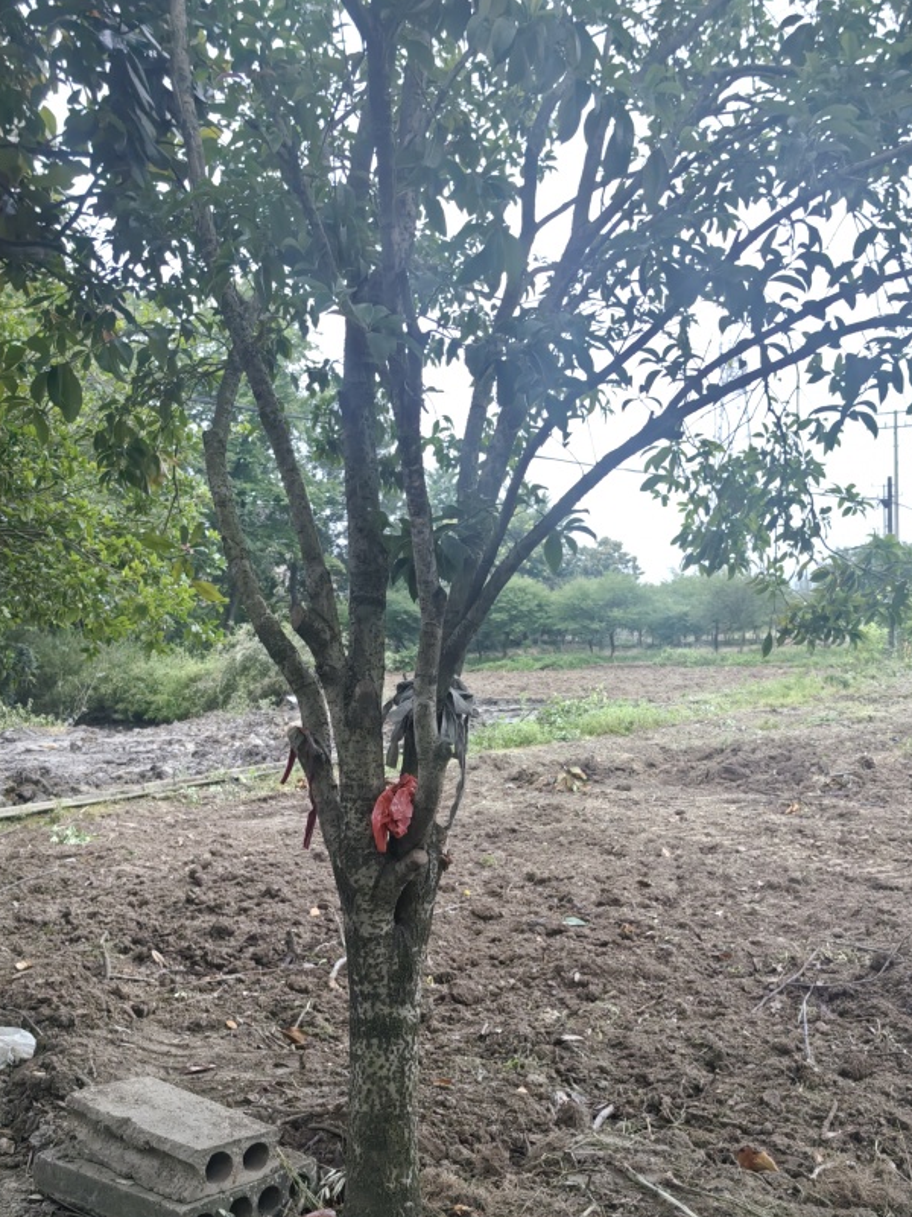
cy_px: 761
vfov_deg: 50.8
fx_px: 1265
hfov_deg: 39.7
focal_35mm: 36
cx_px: 470
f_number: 2
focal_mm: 5.72
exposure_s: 1/539
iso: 160
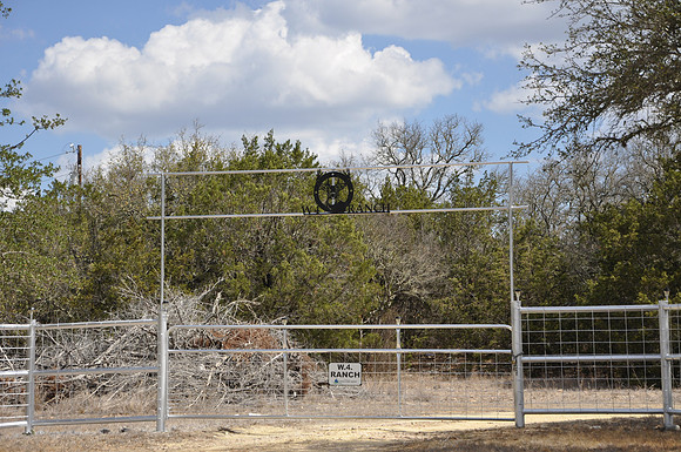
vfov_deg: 13.8
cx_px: 340
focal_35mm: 99
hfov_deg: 20.6
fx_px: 1870
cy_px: 226
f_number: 7.1
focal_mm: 66
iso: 200
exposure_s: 1/200
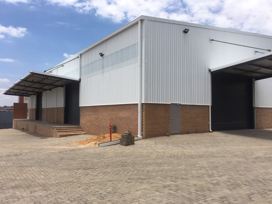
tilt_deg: +1.8
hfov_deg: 61.7
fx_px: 228
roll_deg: +0.0
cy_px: 102
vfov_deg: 48.2
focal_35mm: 29
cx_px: 136
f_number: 2.2
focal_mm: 4.15
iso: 25
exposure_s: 1/2481
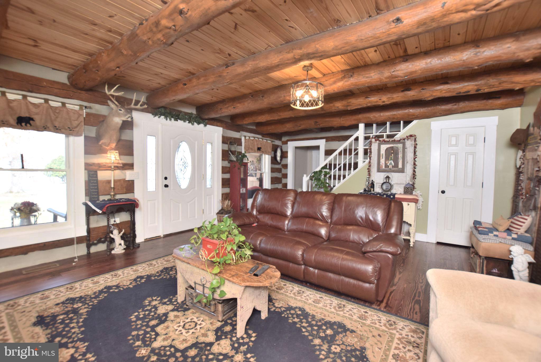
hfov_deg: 100.4
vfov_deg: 77.4
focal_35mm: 15
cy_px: 181
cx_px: 270
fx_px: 226
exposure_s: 1/80
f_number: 5
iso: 400
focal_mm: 10
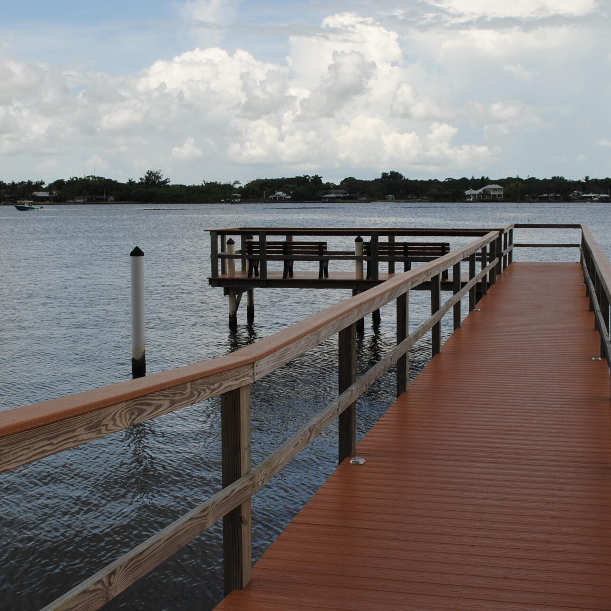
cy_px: 305
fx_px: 998
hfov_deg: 34.0
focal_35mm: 50
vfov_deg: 34.0
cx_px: 304
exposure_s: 1/200
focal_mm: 26
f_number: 9
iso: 100
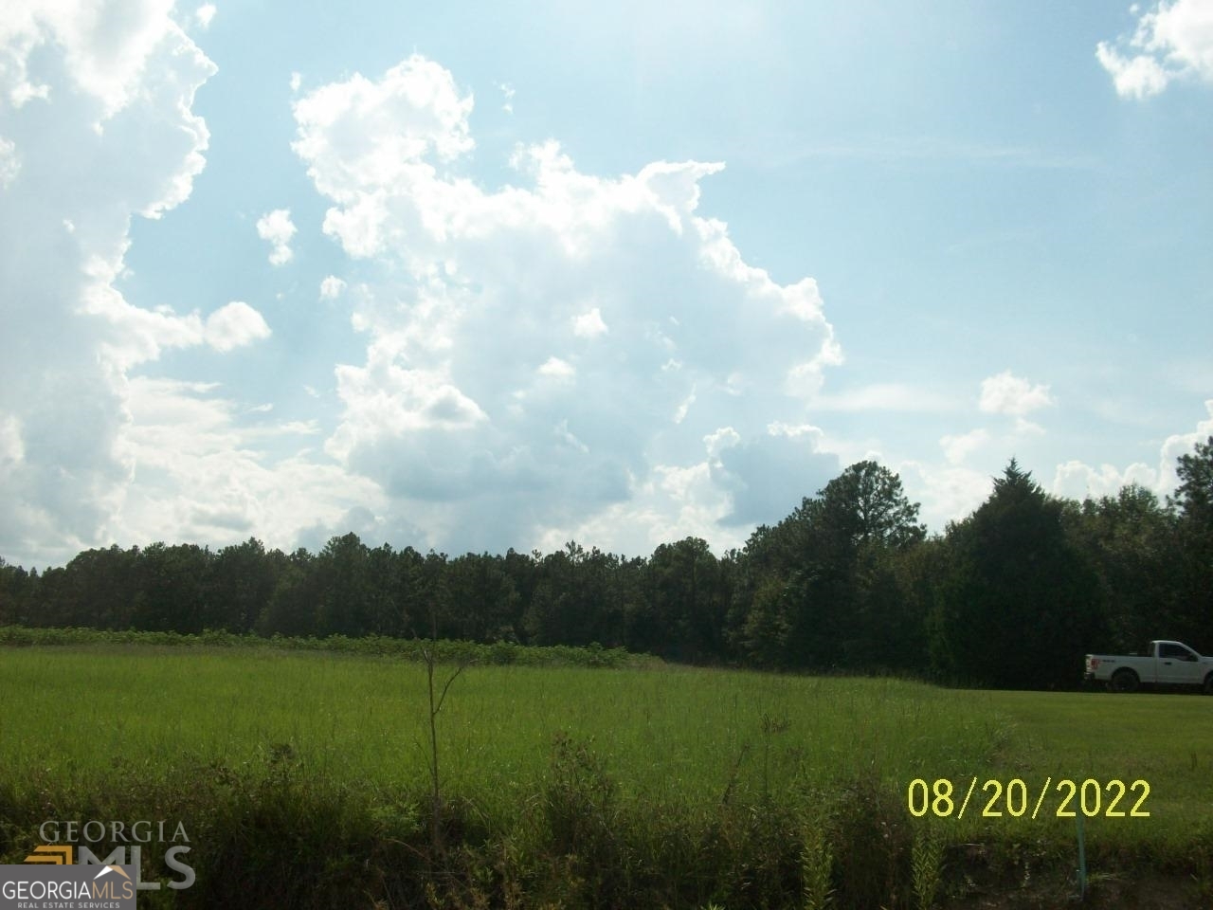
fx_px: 1191
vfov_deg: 41.8
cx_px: 606
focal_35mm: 34
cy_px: 455
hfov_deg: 54.0
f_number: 5.5
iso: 64
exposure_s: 1/797
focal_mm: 5.7
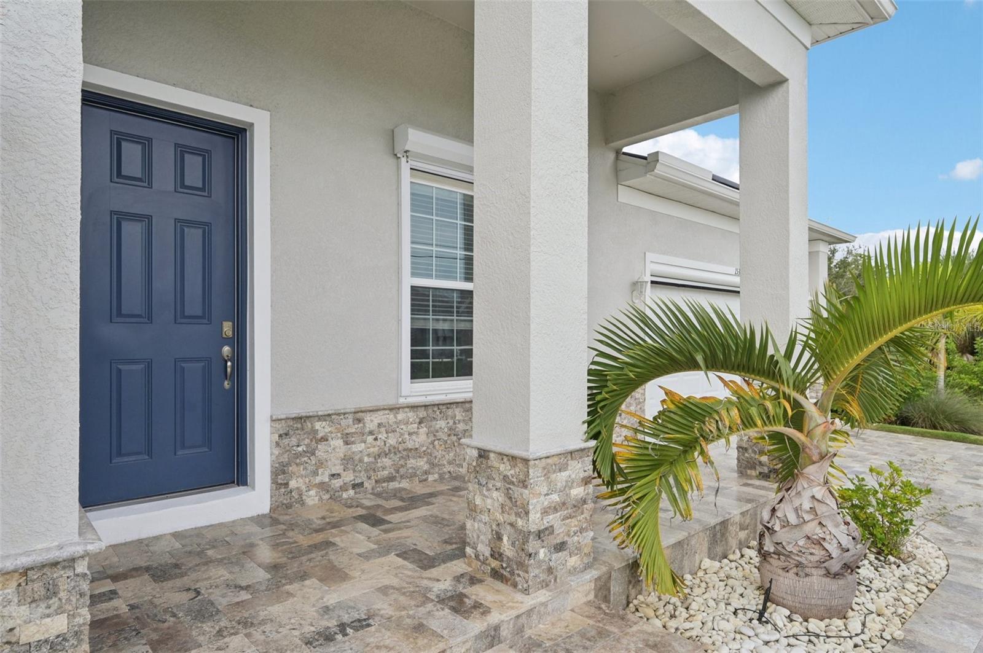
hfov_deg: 82.6
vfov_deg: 60.6
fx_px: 559
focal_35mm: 20
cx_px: 492
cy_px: 326
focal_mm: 20.5
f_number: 8
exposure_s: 1/500
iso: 400
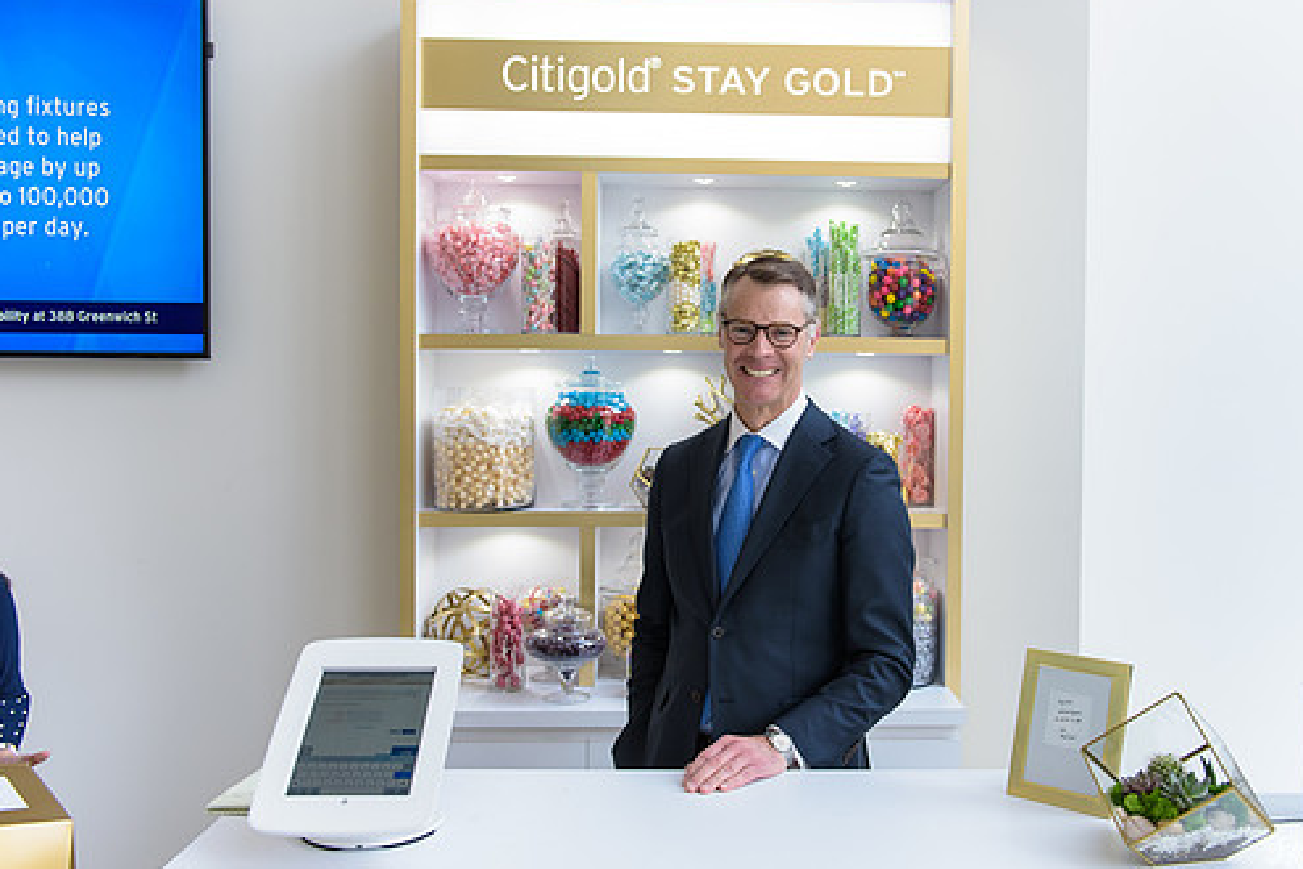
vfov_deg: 38.9
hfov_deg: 55.5
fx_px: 1231
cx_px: 753
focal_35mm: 34
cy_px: 412
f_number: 3.2
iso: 800
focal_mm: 29
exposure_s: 1/250
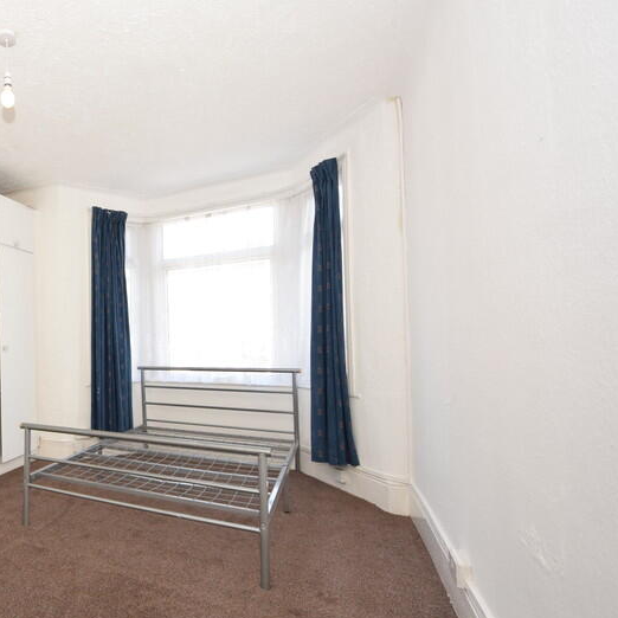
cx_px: 71
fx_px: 404
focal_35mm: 20
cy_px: 338
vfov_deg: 74.6
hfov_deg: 63.5
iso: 720
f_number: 5.6
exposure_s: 1/125
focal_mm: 8
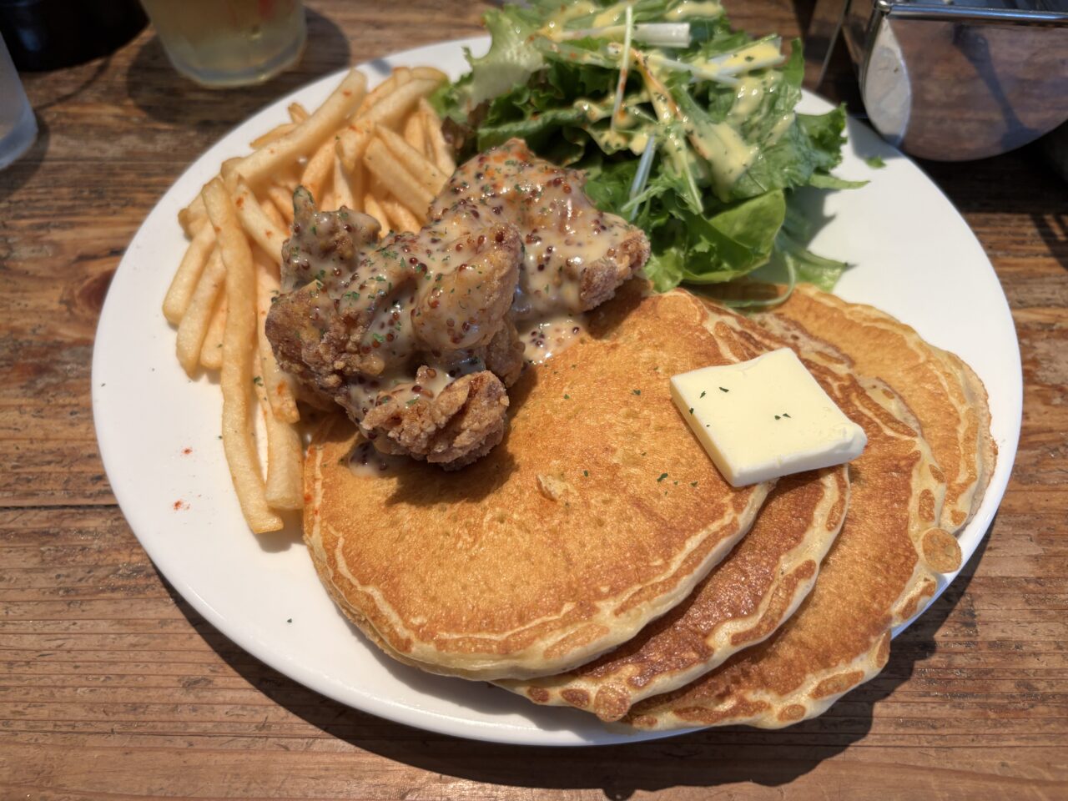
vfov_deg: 53.1
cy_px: 400
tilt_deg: -55.5
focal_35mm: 26
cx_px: 534
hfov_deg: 67.3
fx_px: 802
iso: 125
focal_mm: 5.96
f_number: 1.6
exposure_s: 1/50
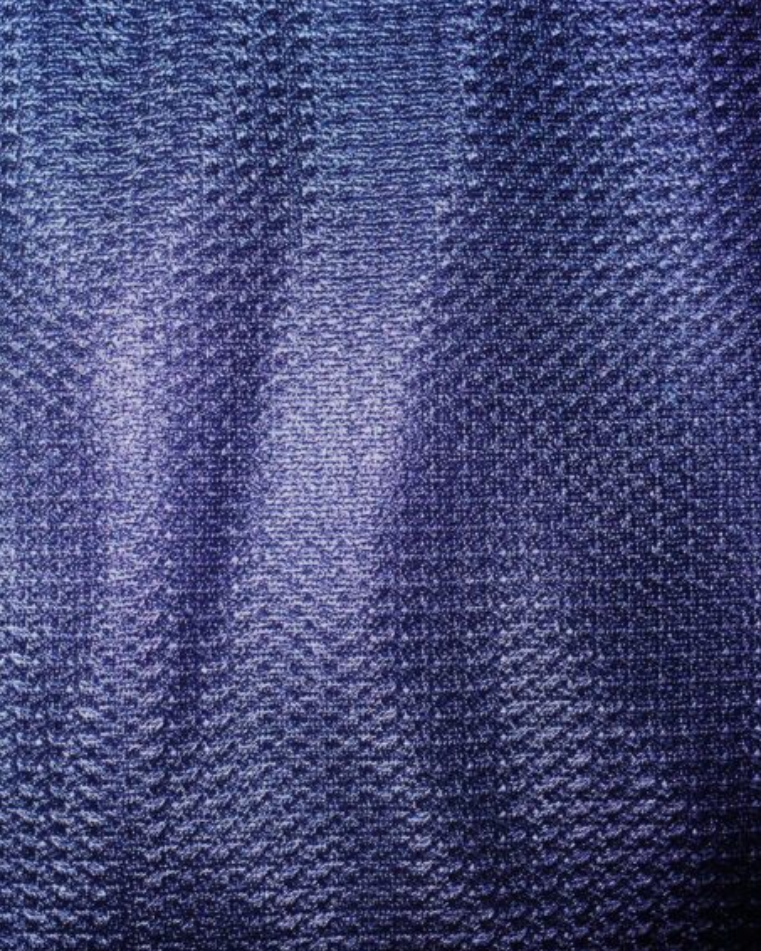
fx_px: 1379
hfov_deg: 30.5
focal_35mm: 49
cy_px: 470
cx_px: 213
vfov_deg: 38.0
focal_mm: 6.1
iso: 100
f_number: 2.8
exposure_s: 1/30
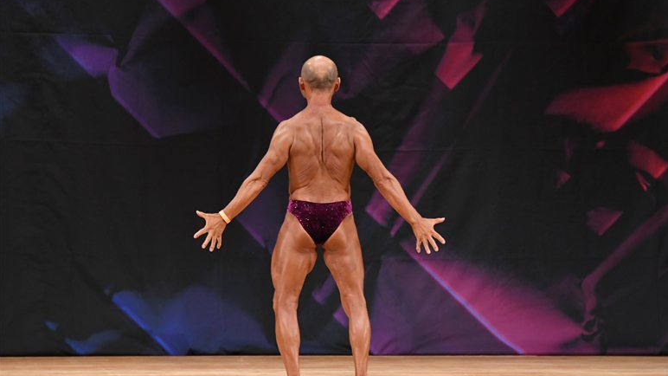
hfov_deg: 8.1
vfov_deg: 4.5
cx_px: 334
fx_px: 4746
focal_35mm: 268
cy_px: 212
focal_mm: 170
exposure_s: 1/400
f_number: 5.6
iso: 3200
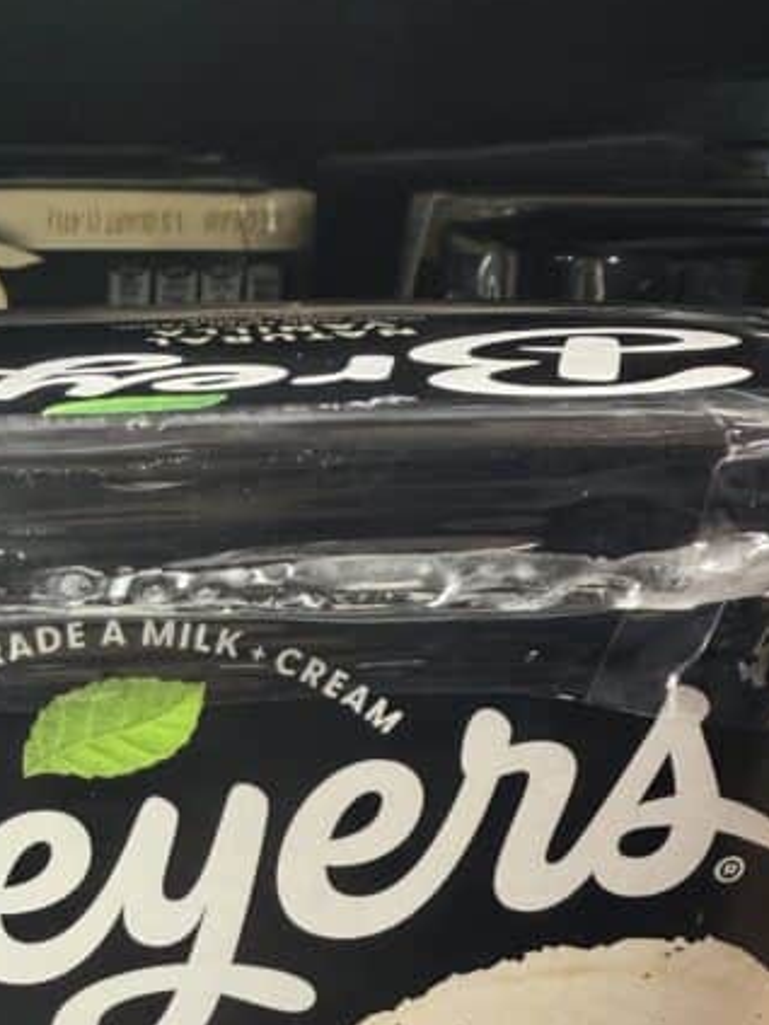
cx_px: -51
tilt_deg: -20.7
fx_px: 1718
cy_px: 1107
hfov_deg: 23.8
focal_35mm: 58
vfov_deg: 30.1
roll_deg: +0.9
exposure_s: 1/120
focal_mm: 2.22
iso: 160
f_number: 2.2
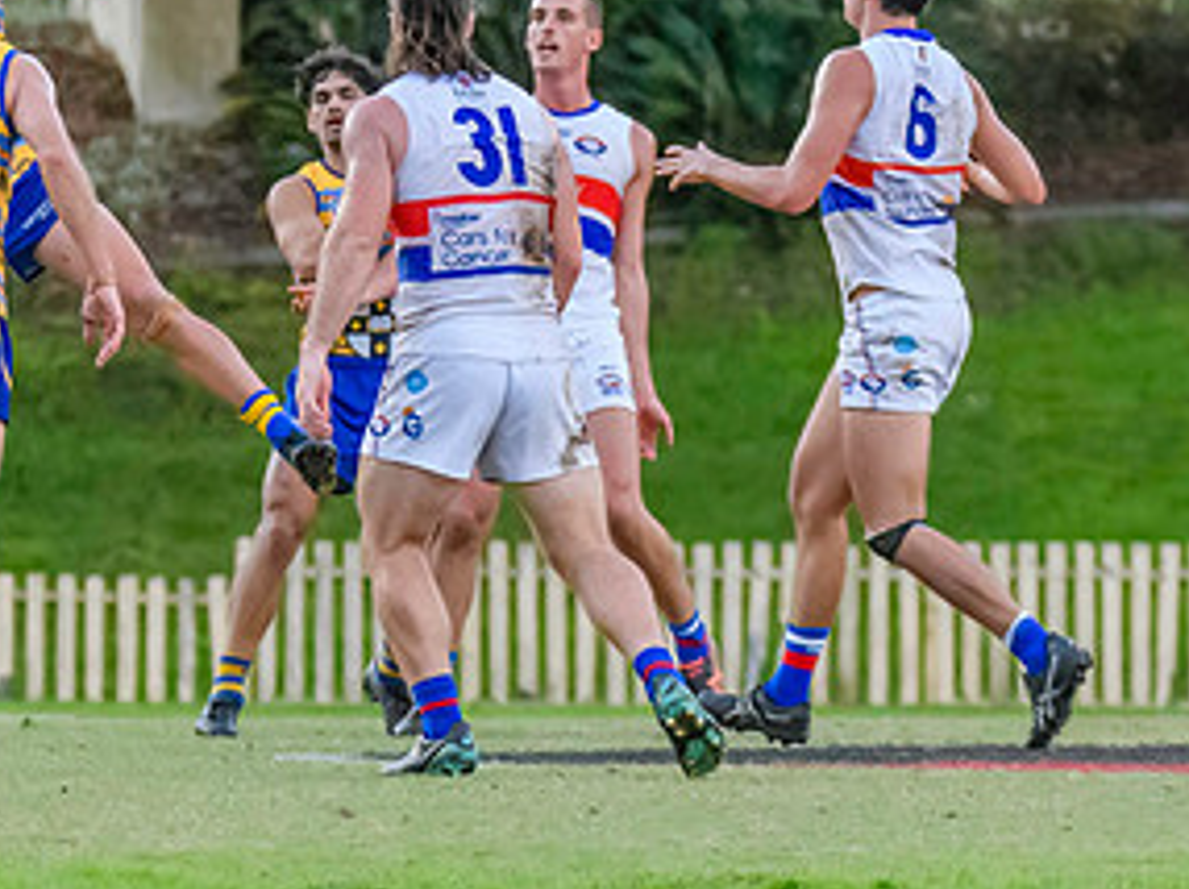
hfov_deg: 2.2
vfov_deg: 1.6
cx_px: 331
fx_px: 31643
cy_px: 204
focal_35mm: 922
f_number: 5.6
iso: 9000
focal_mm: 250
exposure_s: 1/1600
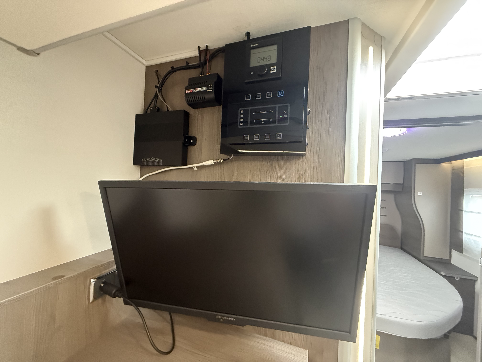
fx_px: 195
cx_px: 241
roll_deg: -3.2
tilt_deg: +4.9
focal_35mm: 14
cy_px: 181
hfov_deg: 102.1
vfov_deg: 85.7
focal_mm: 2.22
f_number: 2.2
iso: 1000
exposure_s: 1/60
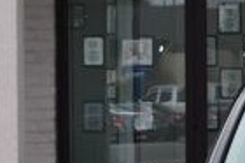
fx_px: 2316
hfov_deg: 5.9
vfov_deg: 4.0
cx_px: 452
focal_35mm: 341
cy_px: 140
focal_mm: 31
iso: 400
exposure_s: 1/250
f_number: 10
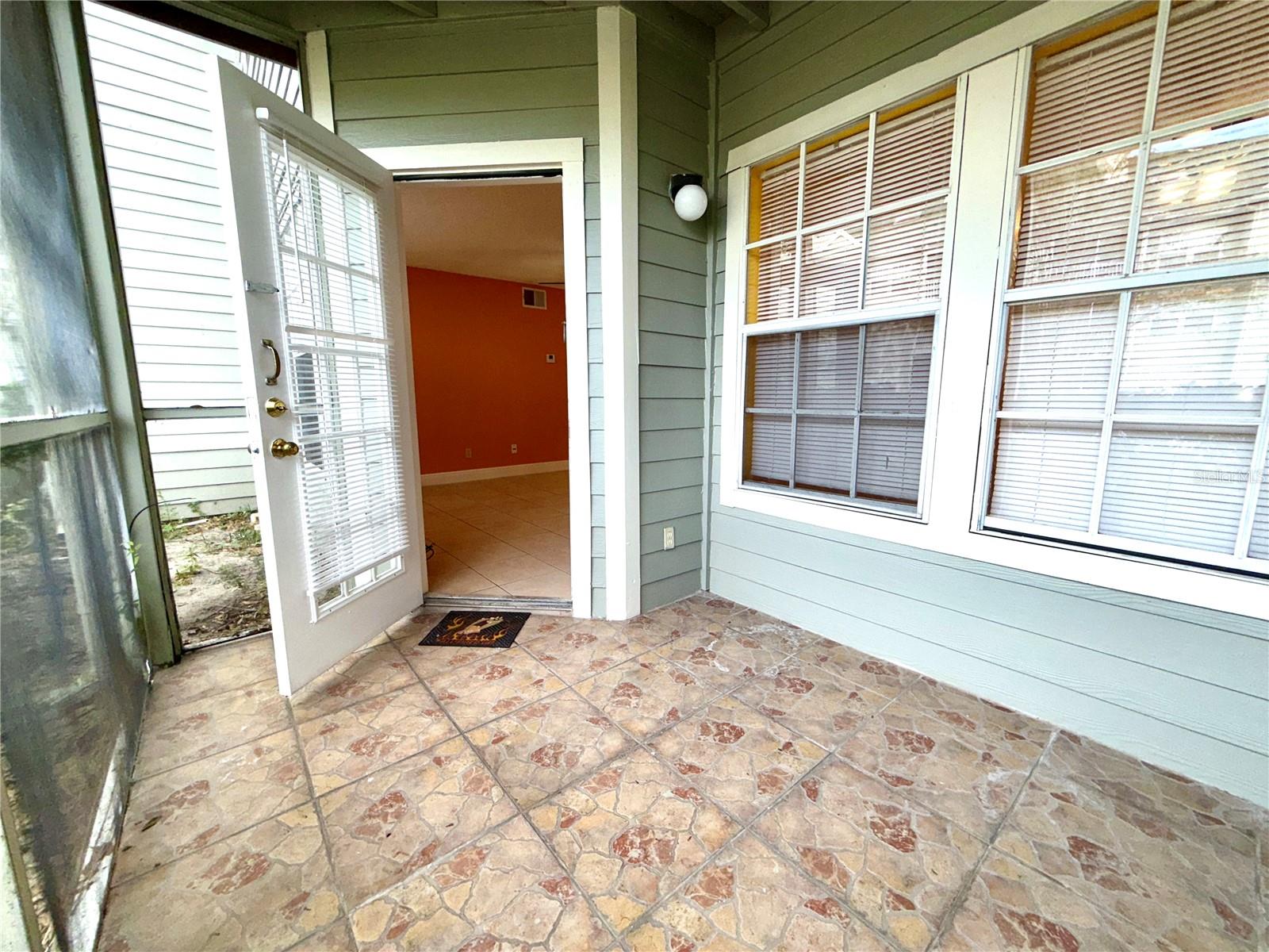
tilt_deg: -8.7
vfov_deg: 85.7
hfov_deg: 102.1
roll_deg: +0.0
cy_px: 476
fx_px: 513
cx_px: 634
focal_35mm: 14
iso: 40
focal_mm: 2.22
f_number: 2.2
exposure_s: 1/122
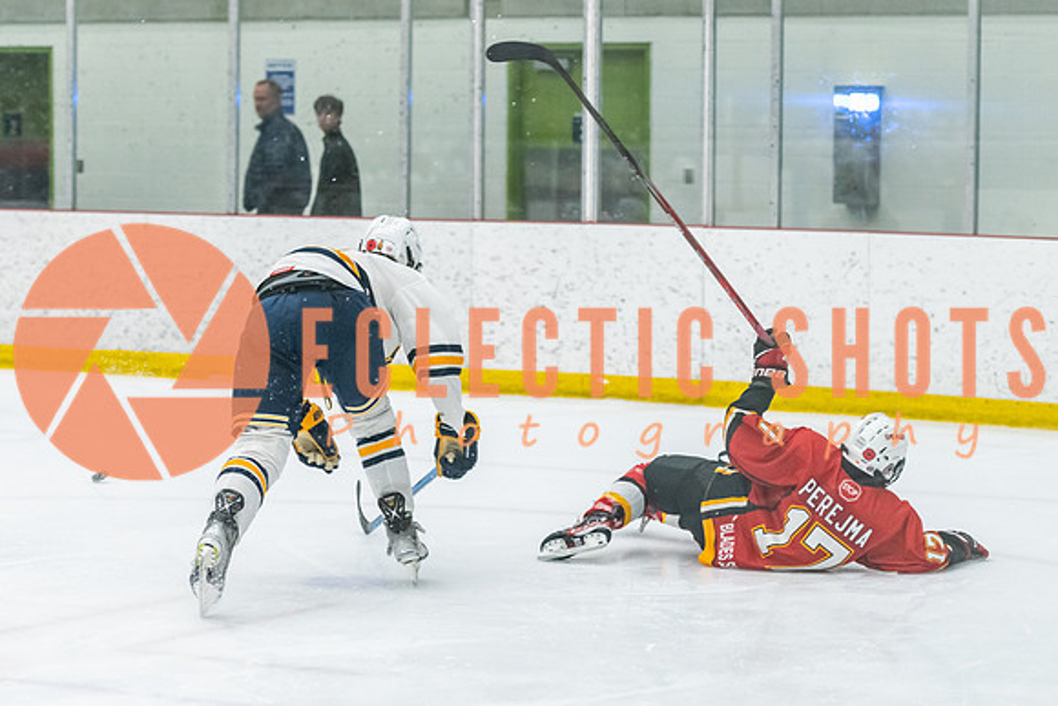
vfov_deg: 11.7
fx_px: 3436
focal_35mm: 117
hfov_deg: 17.5
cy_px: 398
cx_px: 514
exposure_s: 1/800
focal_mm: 86
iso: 3200
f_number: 2.8
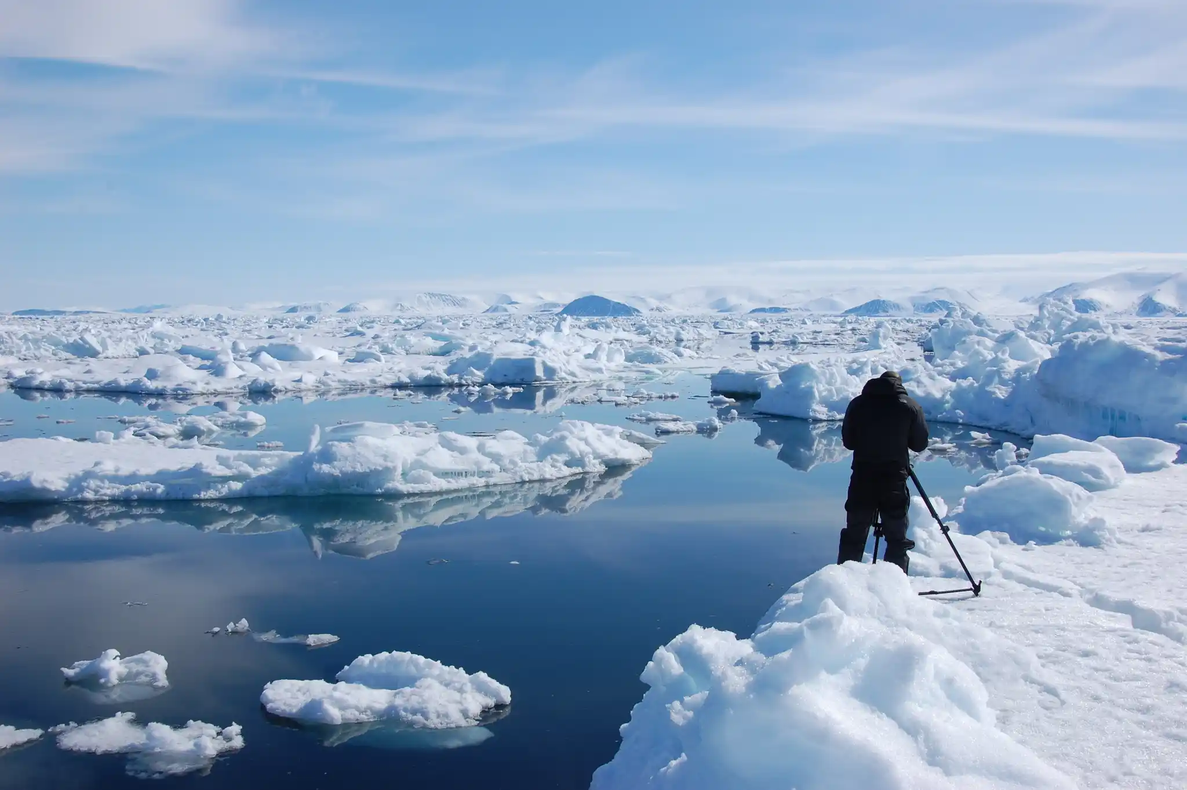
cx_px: 594
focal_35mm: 38
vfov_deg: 35.4
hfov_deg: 51.3
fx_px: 1235
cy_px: 395
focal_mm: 25
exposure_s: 1/500
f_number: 11
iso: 200
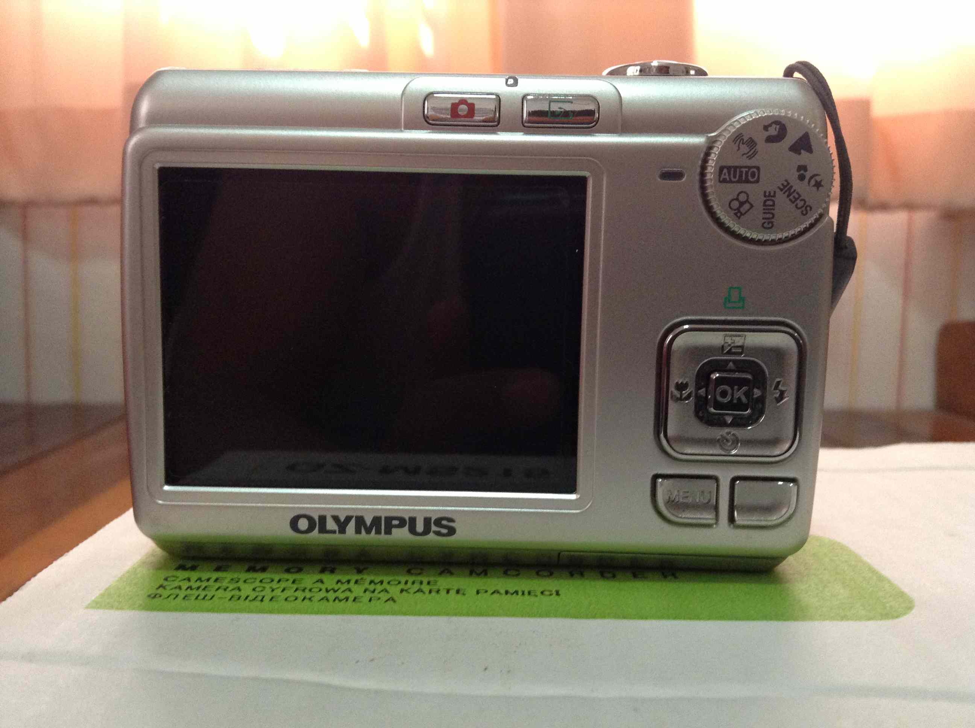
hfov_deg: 55.4
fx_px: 928
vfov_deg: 42.8
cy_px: 364
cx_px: 488
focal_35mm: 33
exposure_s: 1/24
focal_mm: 3.3
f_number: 2.4
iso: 160
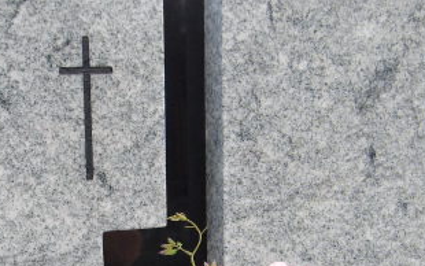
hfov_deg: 22.4
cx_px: 112
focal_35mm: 92
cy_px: 273
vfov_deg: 14.0
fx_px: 1066
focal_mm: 7.6
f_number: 3.7
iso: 100
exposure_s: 1/141
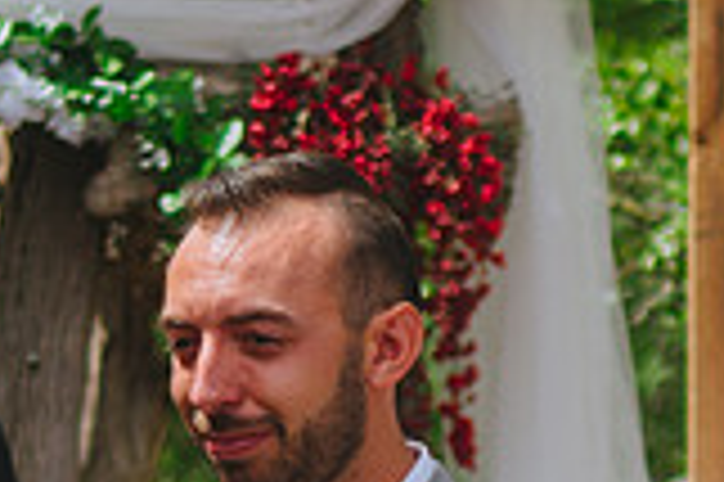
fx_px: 10889
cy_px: 705
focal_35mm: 542
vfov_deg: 2.5
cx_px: 23
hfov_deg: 3.8
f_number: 2.8
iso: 31
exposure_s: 1/1000
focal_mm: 70
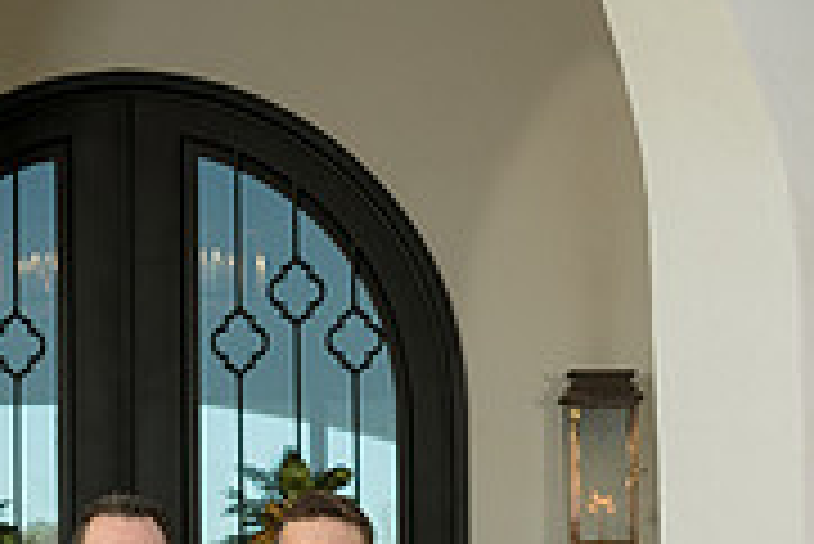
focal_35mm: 224
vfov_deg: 6.1
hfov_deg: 9.1
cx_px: 45
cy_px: 704
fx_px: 5069
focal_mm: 70
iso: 160
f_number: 7.1
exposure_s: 1/250
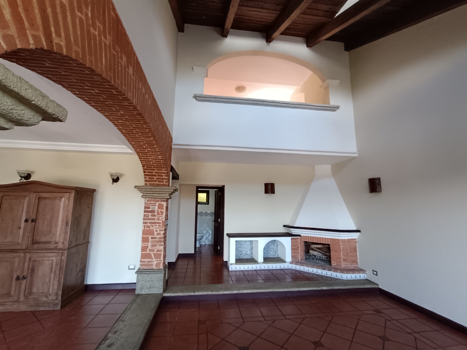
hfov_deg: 71.6
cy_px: 175
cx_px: 234
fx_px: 324
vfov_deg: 56.8
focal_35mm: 24
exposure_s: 1/50
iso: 352
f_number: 2.2
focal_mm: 1.66
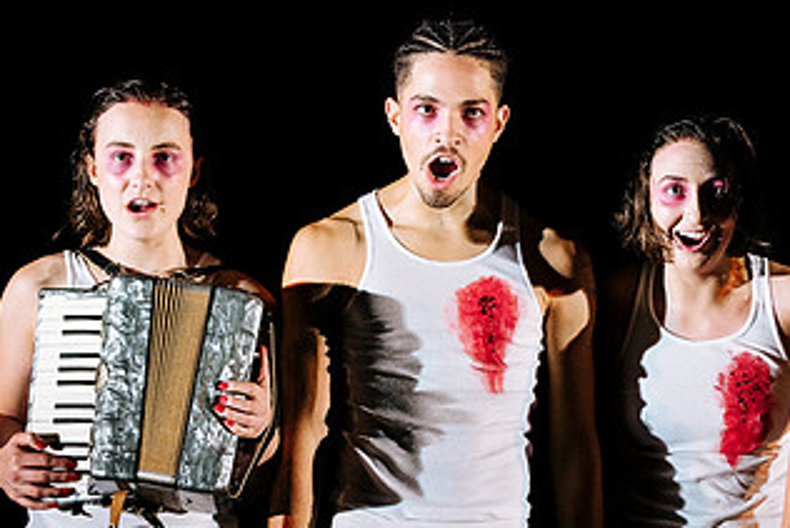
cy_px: 472
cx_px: 705
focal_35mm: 208
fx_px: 4566
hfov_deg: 9.8
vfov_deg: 6.6
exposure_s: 1/80
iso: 1600
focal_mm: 102
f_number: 2.8
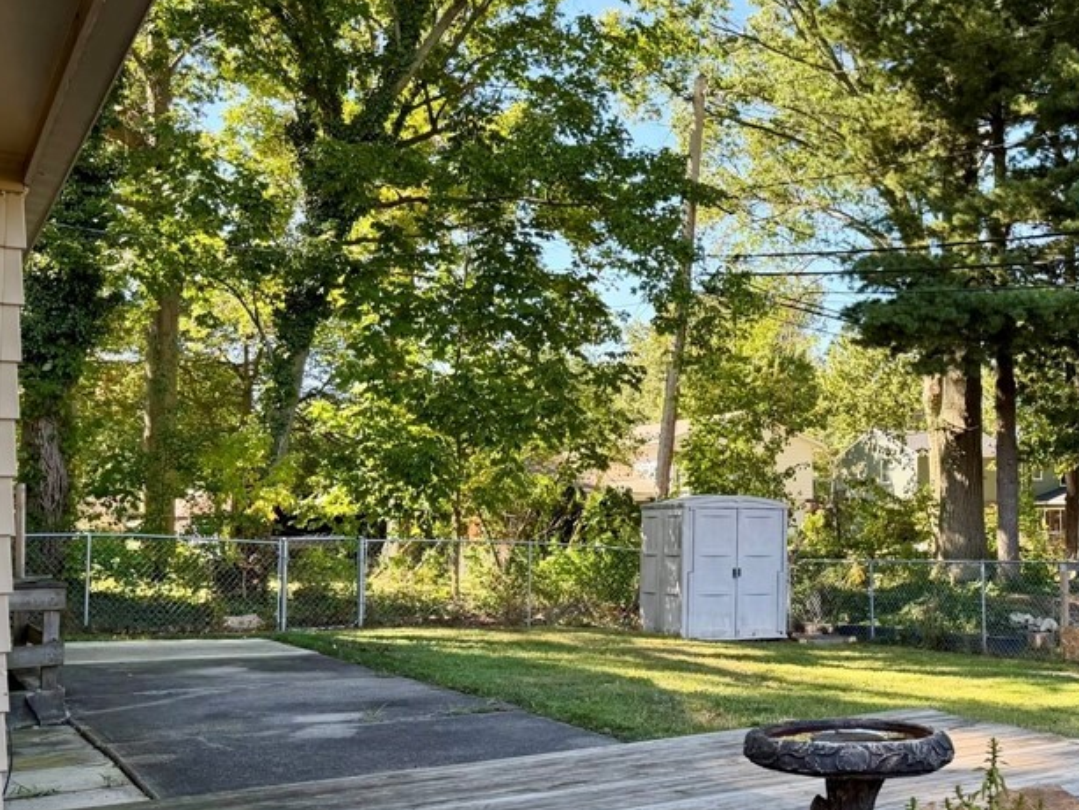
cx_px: 794
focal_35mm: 40
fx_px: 1247
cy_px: 415
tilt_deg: +4.2
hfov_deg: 45.3
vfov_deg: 36.0
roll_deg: +1.6
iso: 100
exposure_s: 1/514
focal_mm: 6.76
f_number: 1.78
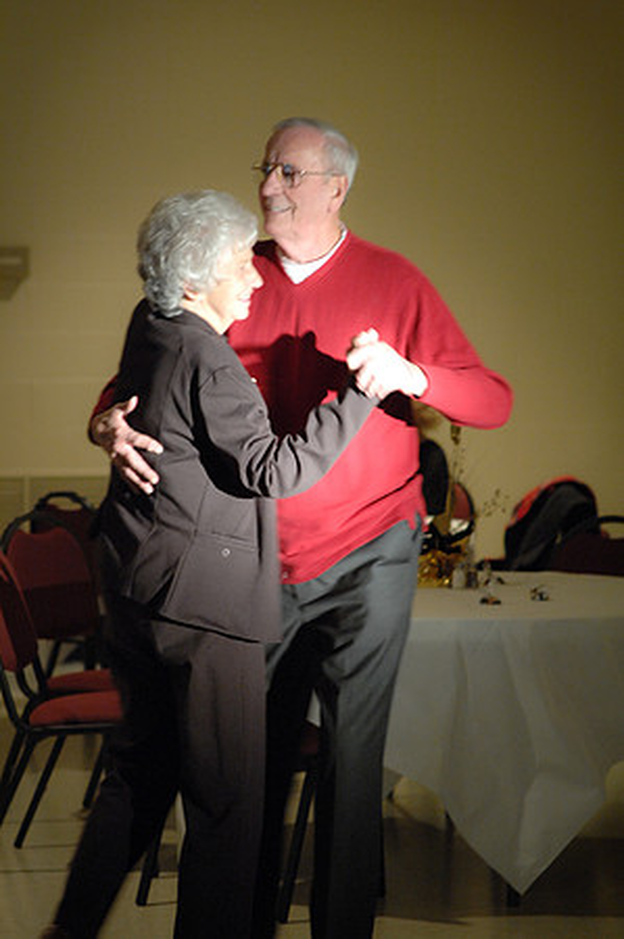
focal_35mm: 128
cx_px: 312
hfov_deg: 10.7
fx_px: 3322
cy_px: 470
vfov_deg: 16.1
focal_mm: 85
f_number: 2.8
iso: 800
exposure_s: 1/30
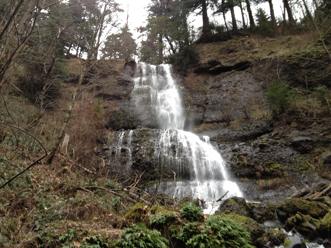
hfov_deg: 52.6
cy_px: 124
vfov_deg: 40.7
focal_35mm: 35
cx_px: 166
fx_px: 335
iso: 64
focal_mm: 4.28
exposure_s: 1/20
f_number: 2.4
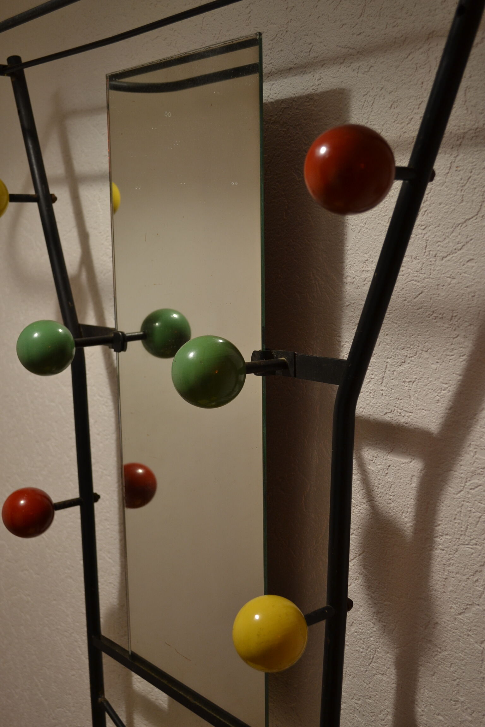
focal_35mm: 39
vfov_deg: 49.6
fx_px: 788
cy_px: 364
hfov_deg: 34.2
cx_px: 242
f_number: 4.2
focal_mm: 26
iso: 400
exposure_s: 1/15
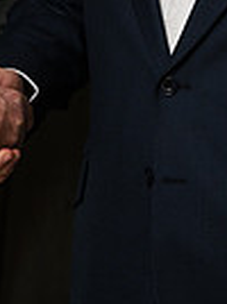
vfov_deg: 8.5
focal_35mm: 229
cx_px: 127
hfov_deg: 6.5
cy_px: -108
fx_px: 2009
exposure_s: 1/200
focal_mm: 55
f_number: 4
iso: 800
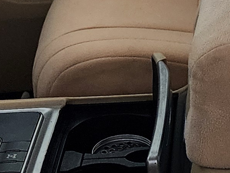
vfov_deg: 9.0
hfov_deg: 12.7
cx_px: 240
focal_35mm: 153
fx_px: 1017
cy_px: -206
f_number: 1.8
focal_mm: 6.4
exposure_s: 1/180
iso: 160
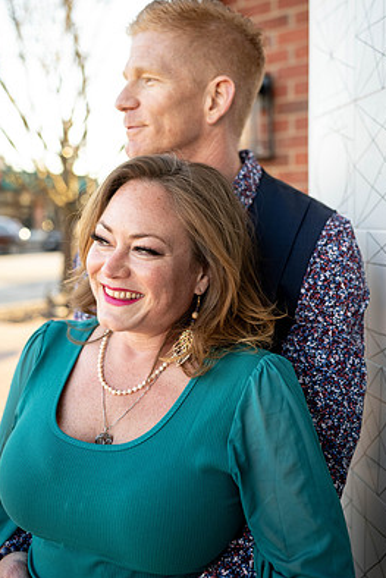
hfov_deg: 33.4
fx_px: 643
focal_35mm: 40
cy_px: 258
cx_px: 181
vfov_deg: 48.4
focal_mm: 35
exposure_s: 1/800
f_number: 2.5
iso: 640
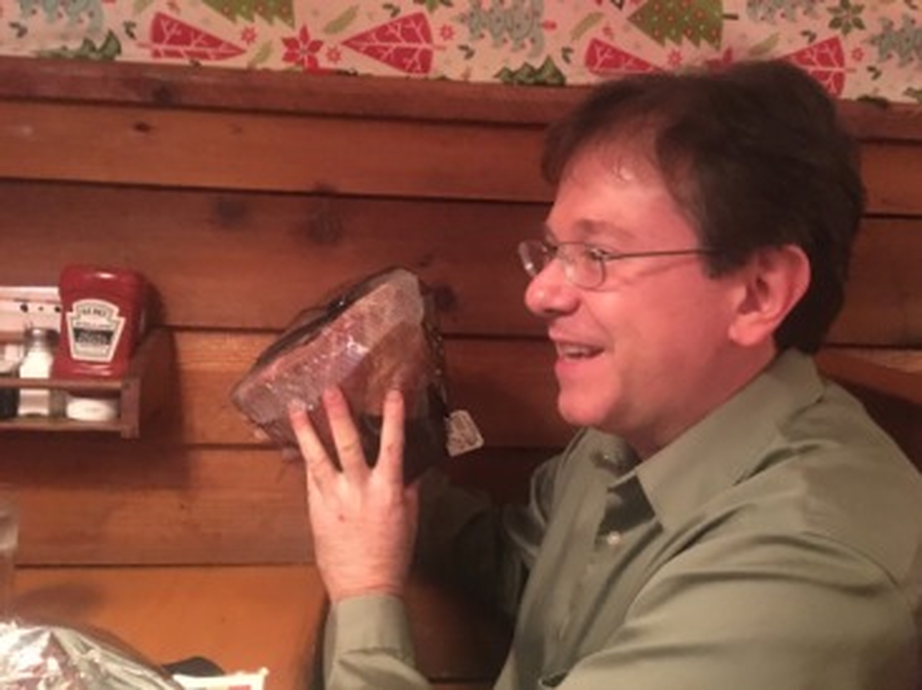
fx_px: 772
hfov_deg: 61.7
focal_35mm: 29
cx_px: 461
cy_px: 345
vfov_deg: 48.2
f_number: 2.2
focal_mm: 4.15
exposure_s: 1/15
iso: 1250
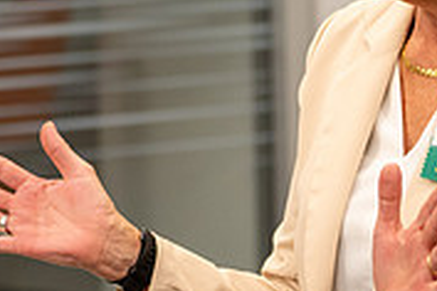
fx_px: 4770
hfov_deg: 5.2
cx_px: 318
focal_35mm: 393
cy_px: 113
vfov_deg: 3.5
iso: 1600
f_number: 4
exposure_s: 1/100
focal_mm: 120
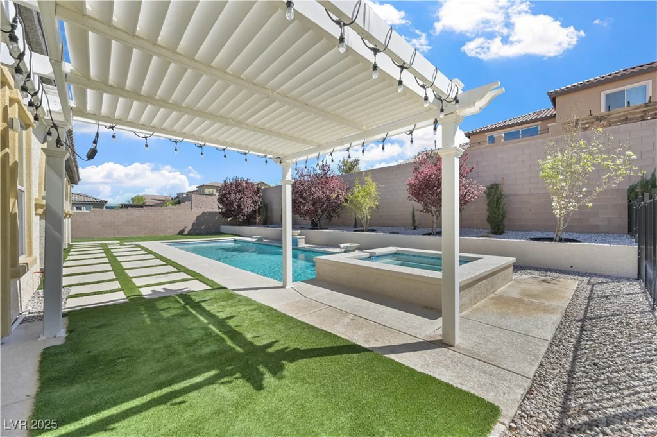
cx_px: 328
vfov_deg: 81.1
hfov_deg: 104.3
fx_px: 255
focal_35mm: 14
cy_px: 218
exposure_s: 1/1000
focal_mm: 14
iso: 500
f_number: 8
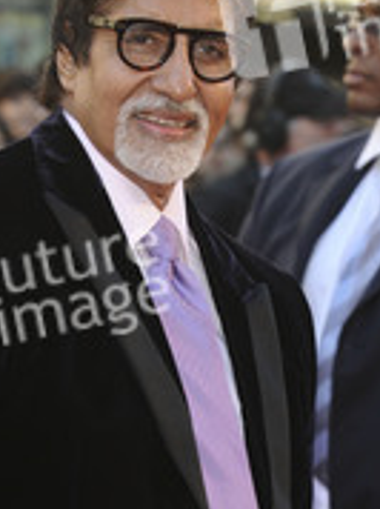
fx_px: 4768
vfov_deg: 6.1
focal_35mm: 325
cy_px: 440
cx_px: 107
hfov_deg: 4.6
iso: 400
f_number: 5.6
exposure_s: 1/250
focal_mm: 100
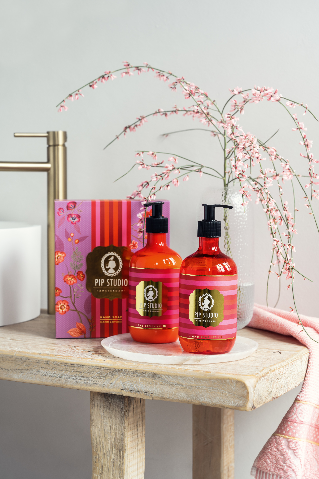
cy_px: 240
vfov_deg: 28.8
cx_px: 160
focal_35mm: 70
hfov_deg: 19.5
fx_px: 930
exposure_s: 1/2.5
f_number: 7.1
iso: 100
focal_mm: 70
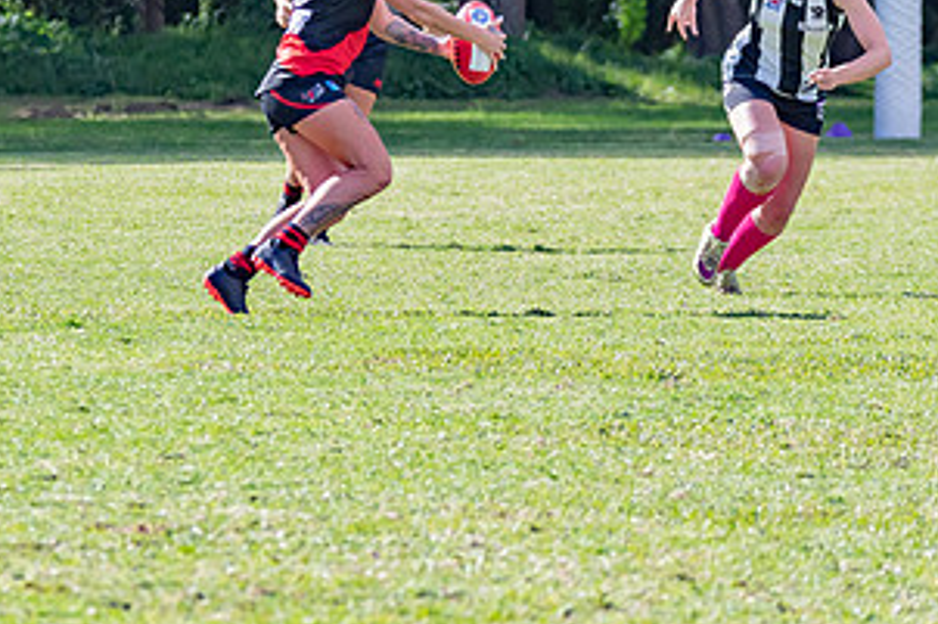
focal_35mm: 671
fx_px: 17473
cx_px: 356
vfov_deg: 2.0
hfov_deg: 3.1
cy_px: 96
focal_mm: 210
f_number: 6.3
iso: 800
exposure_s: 1/1600
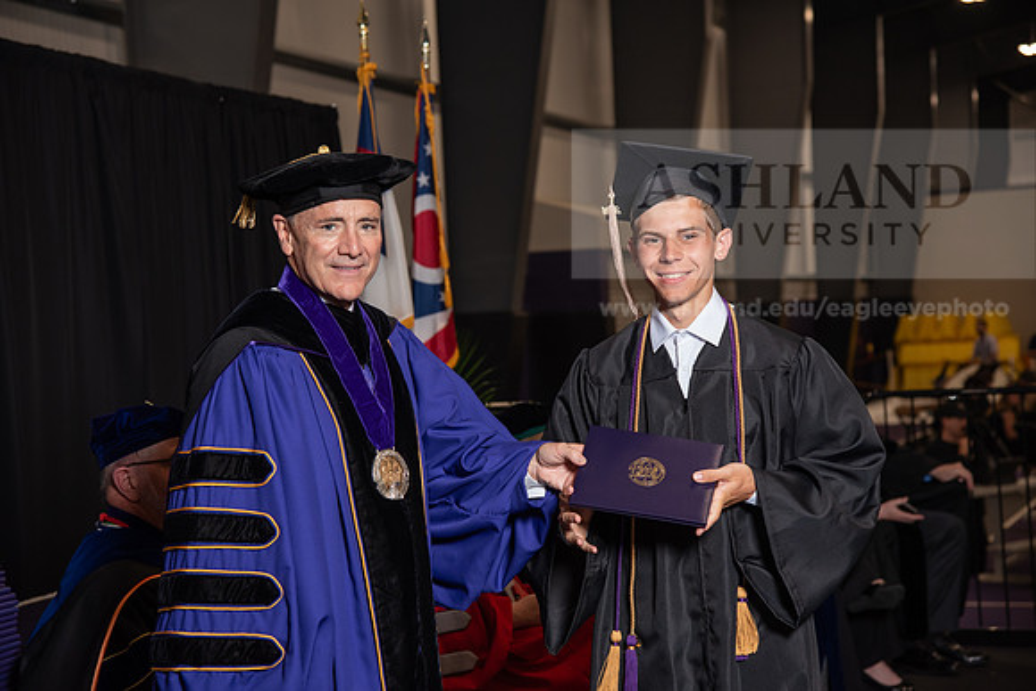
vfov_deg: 16.7
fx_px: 2360
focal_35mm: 82
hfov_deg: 24.8
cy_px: 346
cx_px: 518
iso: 1000
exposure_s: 1/200
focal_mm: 82
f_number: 5
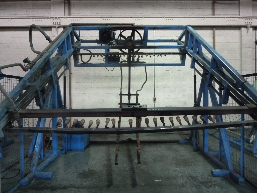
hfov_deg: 69.4
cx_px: 128
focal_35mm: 25
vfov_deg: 54.9
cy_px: 96
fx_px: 186
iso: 800
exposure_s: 1/15
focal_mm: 4.1
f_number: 3.3
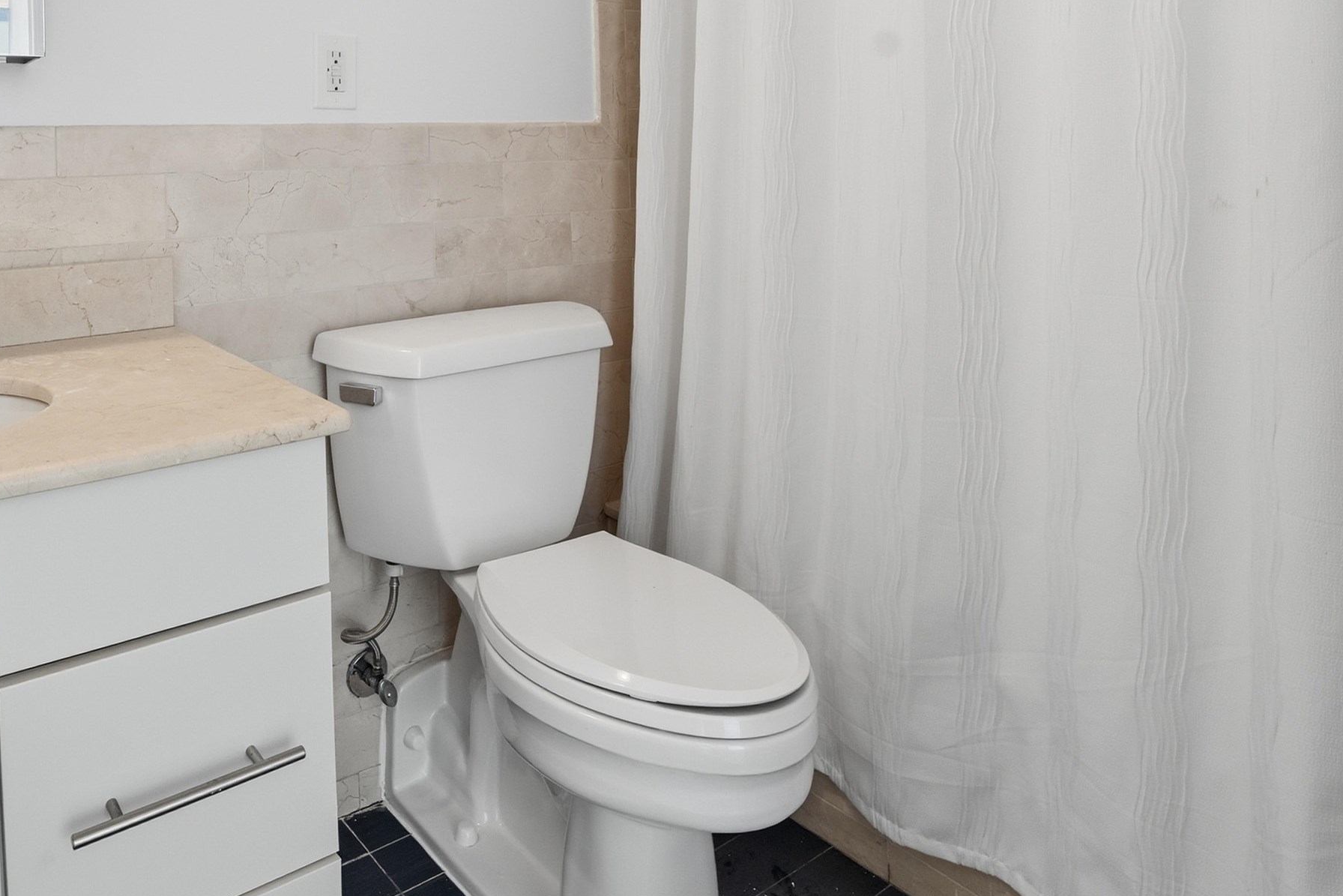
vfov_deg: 49.7
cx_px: 437
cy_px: 166
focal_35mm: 24
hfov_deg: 71.4
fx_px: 895
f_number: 9
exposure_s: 1/100
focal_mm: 14
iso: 500
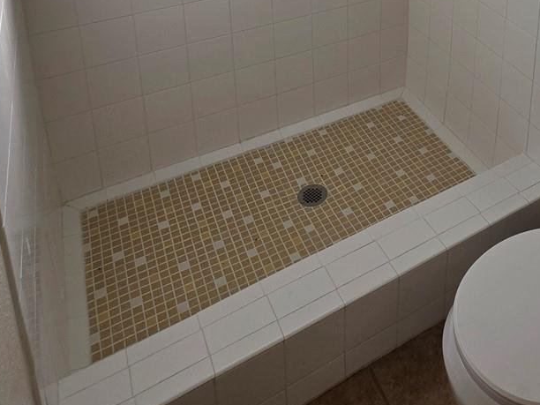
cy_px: -90
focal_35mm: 34
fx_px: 530
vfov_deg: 33.4
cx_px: 424
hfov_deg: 51.0
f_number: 1.9
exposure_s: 1/487
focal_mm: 2.2
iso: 40
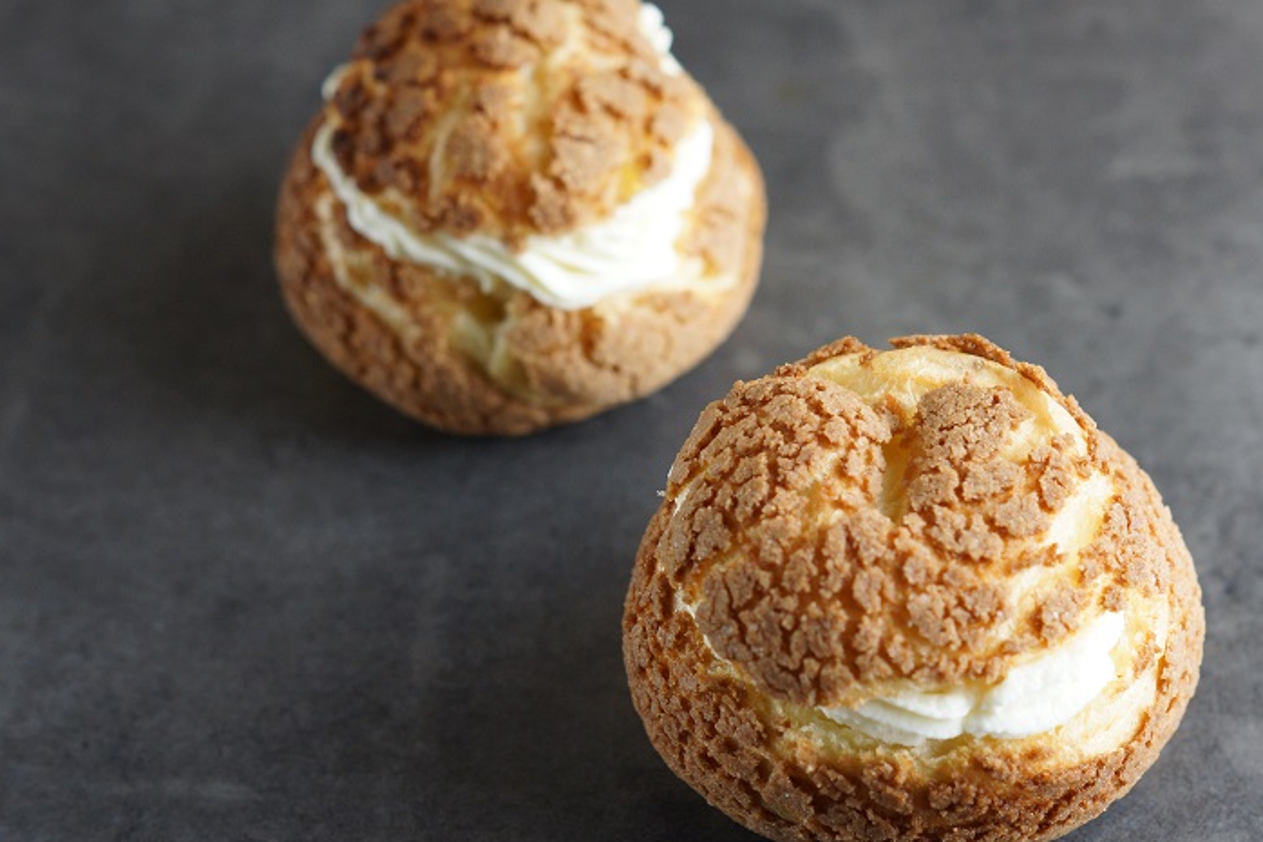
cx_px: 700
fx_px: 3016
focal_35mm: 86
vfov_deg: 15.9
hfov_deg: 23.6
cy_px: 446
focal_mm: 50
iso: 400
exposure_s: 1/80
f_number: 4
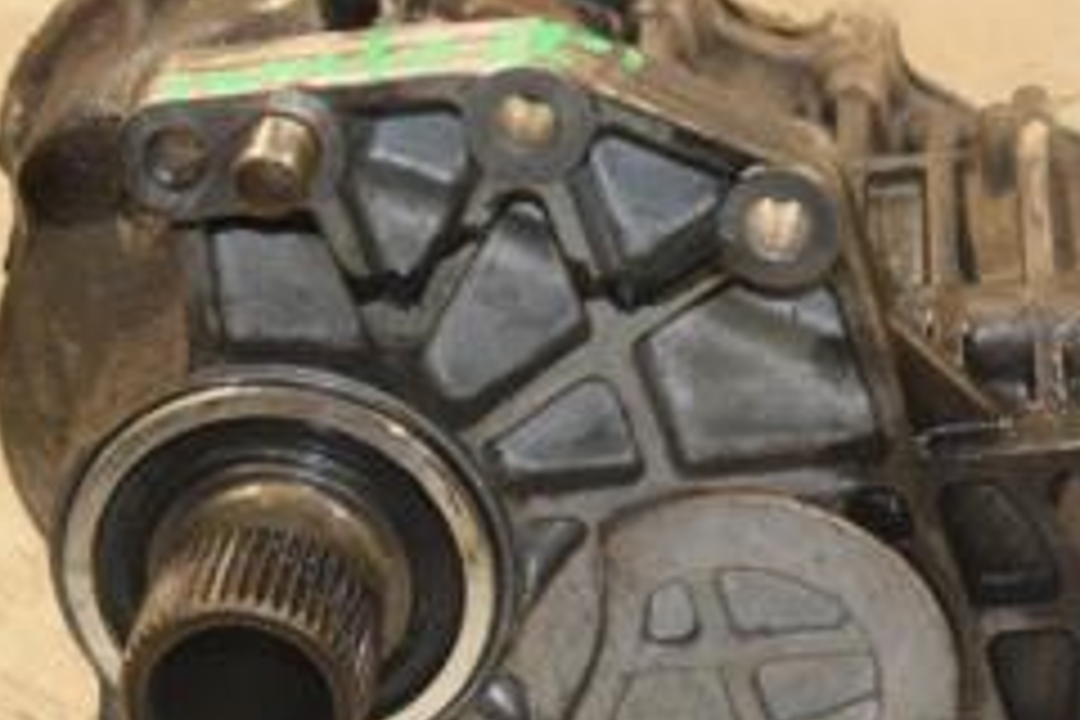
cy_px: 522
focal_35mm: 131
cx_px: 819
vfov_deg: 10.4
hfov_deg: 15.5
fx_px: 3937
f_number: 5
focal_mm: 35
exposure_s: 1/200
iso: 800
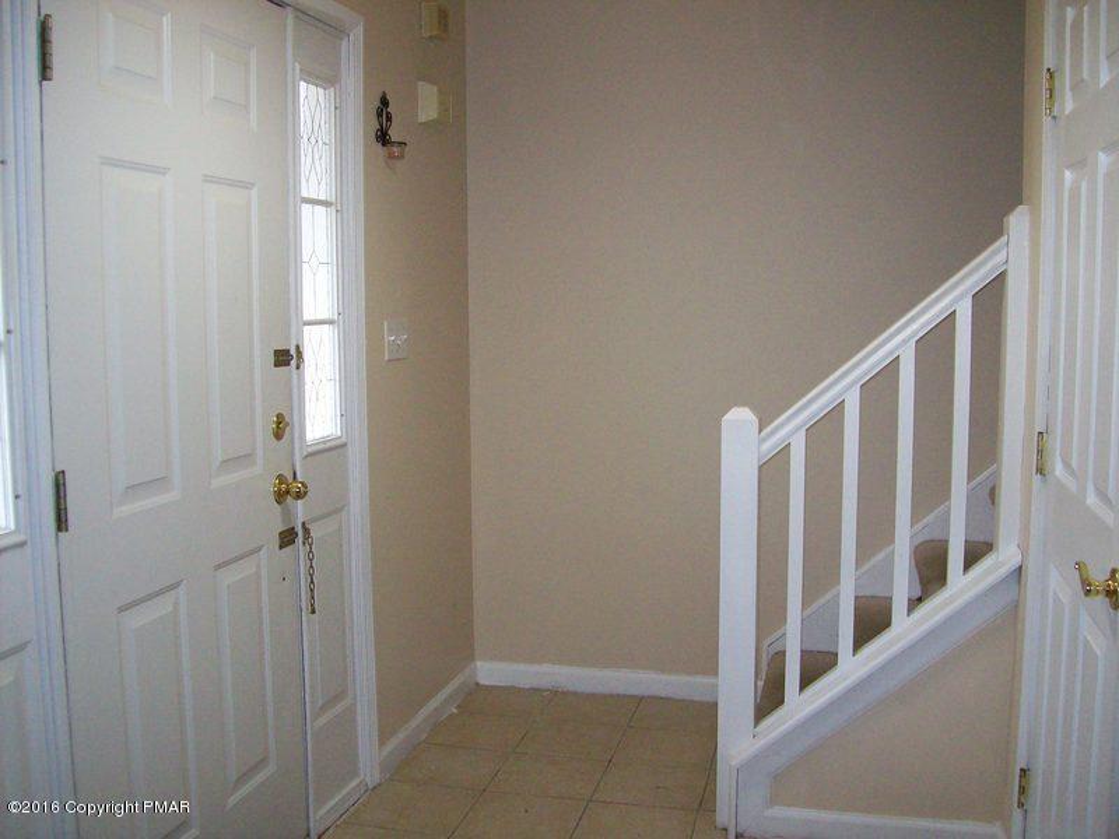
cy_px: 420
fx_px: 1164
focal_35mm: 36
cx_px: 560
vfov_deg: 39.7
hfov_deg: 51.4
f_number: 2.7
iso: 200
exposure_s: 1/64
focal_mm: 6
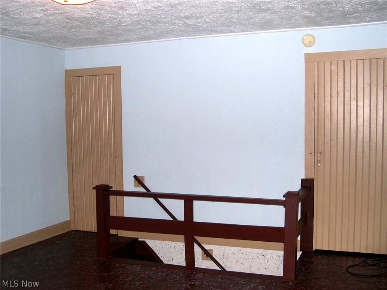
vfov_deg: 37.7
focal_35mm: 38
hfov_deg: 49.0
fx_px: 425
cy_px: 145
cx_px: 194
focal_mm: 8
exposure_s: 1/60
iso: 114
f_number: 2.8
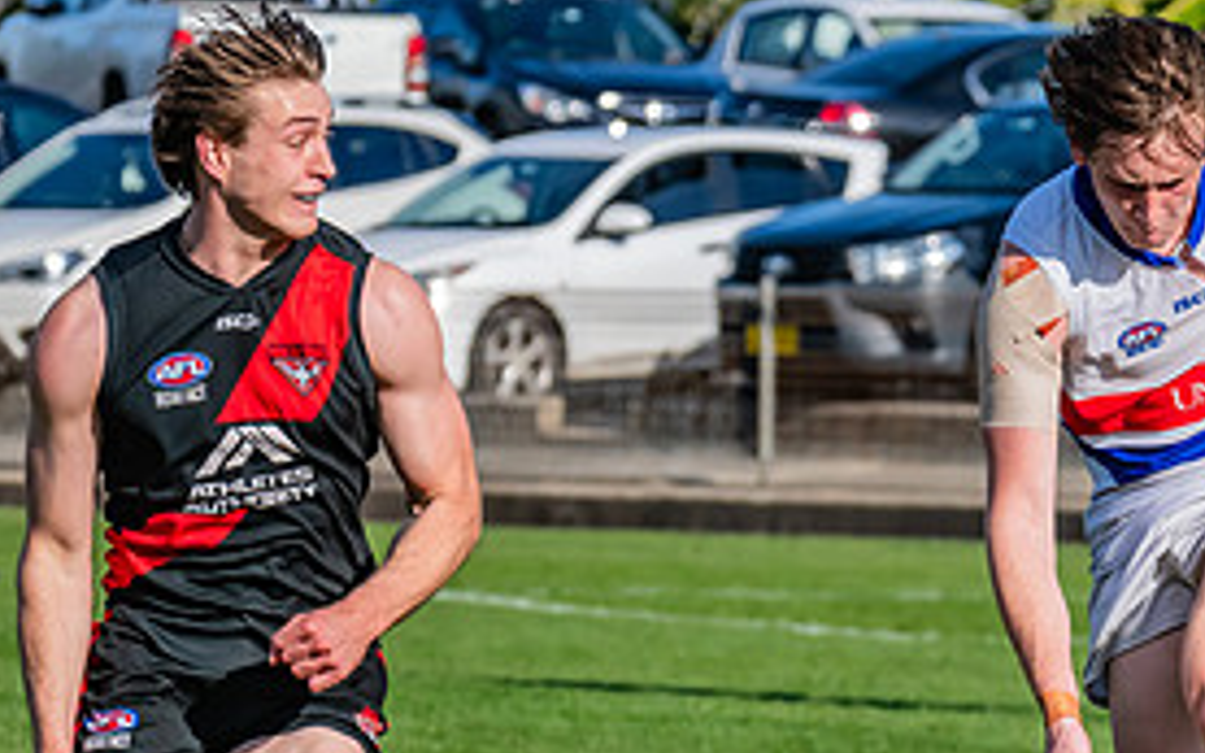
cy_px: 660
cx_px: 1204
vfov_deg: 2.4
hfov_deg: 3.8
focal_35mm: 553
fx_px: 18157
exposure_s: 1/1600
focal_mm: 240
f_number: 11
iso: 800
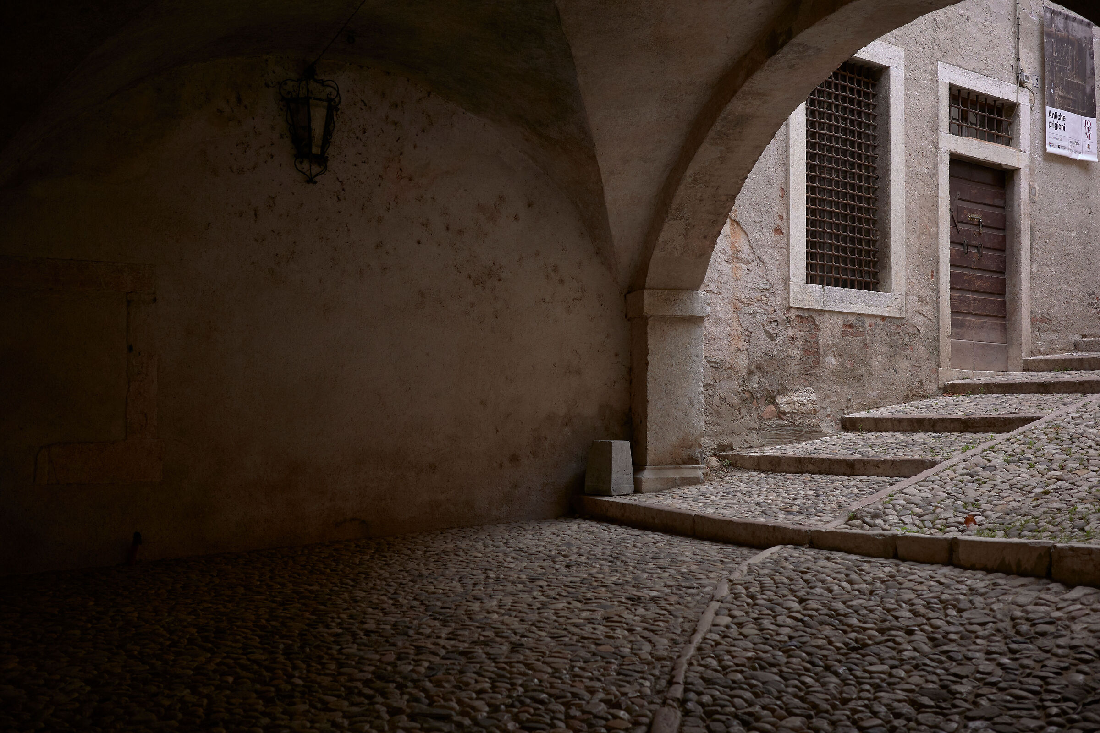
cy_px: 366
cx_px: 550
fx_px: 1222
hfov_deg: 48.5
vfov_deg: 33.4
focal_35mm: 40
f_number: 3.2
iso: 800
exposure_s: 1/200
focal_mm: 26
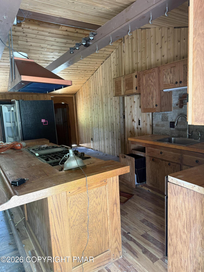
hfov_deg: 56.8
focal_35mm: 24
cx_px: 102
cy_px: 136
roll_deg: +2.5
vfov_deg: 71.6
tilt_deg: -6.2
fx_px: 189
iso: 250
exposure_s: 1/60
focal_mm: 6.76
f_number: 1.78
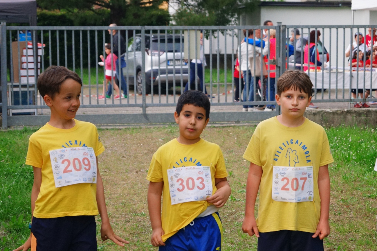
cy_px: 150
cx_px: 230
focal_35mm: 102
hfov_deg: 20.1
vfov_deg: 13.4
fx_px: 1063
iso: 1600
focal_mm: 55
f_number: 5.6
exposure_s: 1/320
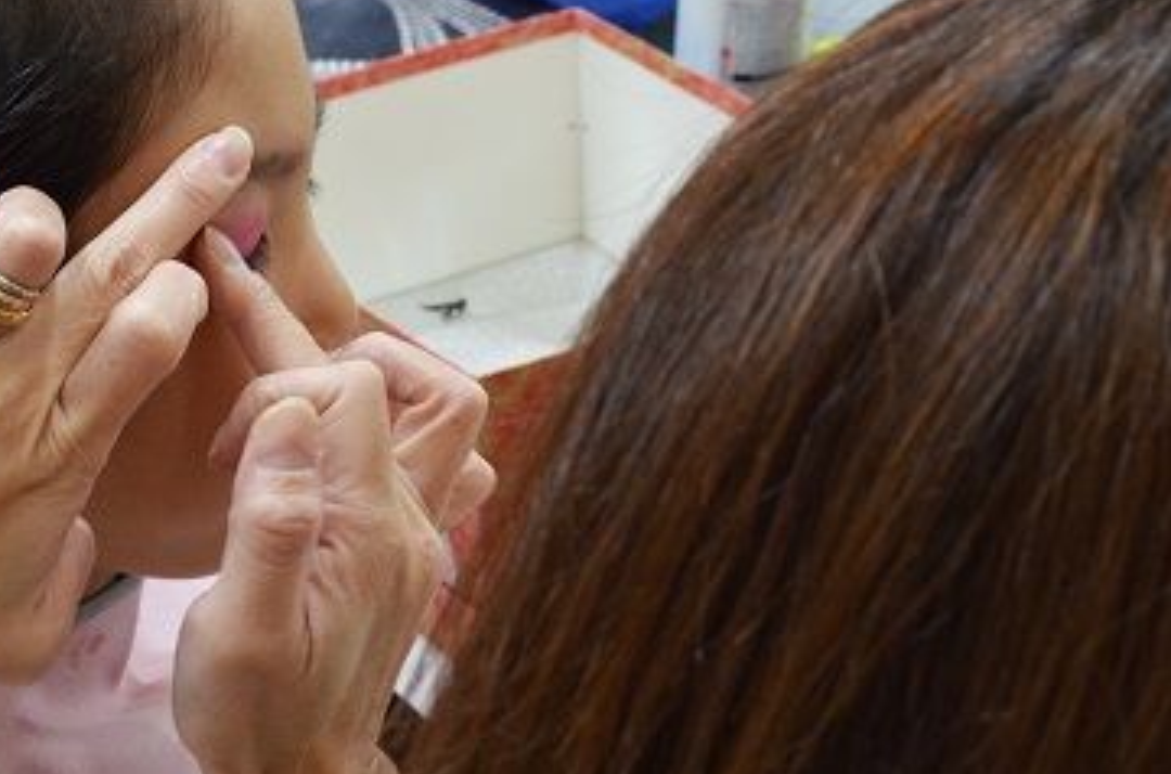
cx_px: 293
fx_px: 3634
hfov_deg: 18.2
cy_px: 351
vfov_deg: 12.2
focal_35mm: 112
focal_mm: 48
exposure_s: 1/40
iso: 1000
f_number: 10
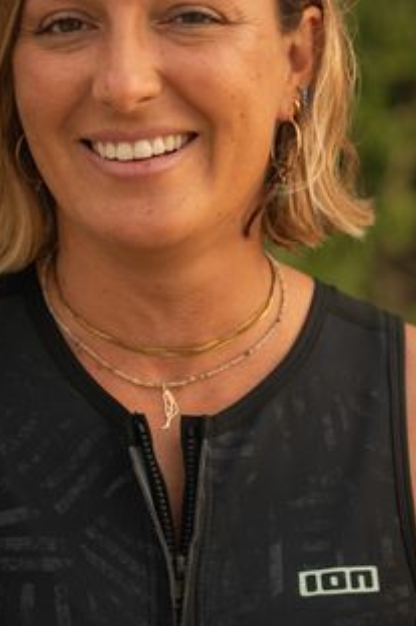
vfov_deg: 13.5
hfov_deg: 9.0
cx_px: 243
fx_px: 2637
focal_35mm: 152
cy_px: 227
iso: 400
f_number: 2.8
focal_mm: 70
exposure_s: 1/1250
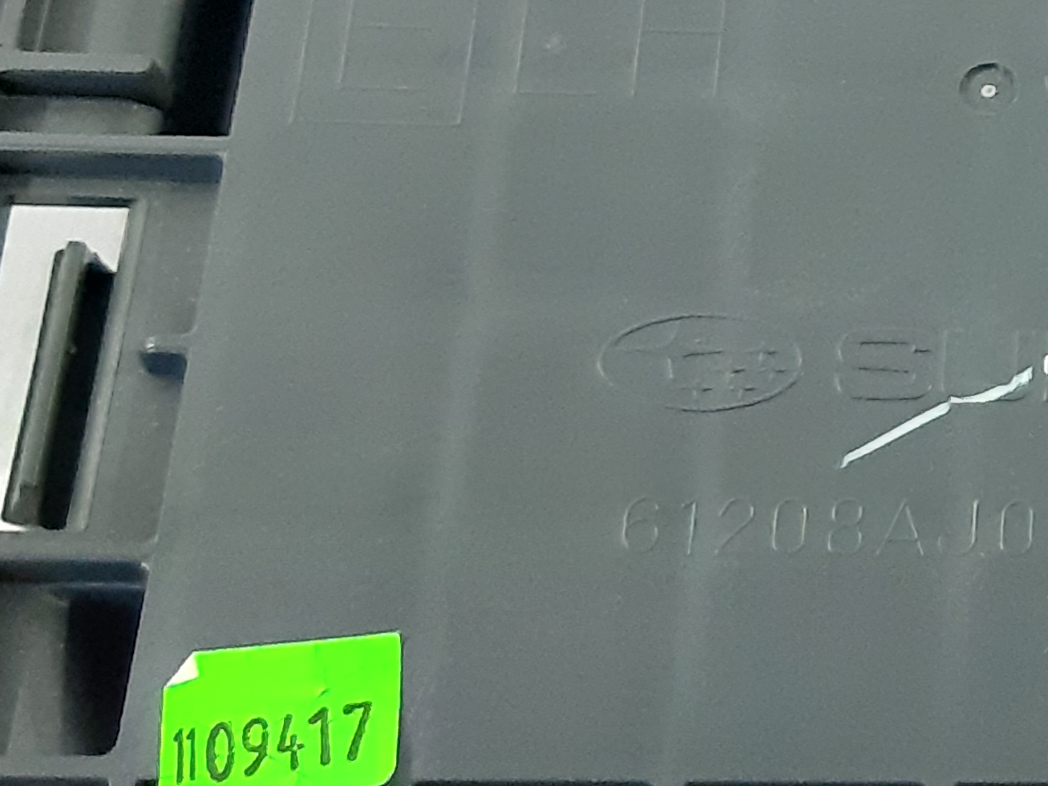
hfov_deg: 15.6
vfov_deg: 12.6
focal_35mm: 117
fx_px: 3542
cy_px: 73
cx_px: 1537
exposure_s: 1/50
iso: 320
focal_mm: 3.93
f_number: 1.7
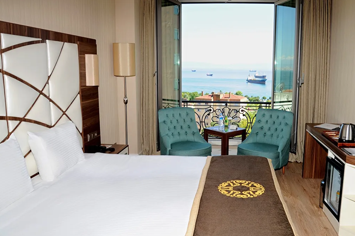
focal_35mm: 29
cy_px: 113
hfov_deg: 63.2
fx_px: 286
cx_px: 211
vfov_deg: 44.9
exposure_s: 1/125
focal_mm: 24
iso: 200
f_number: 8
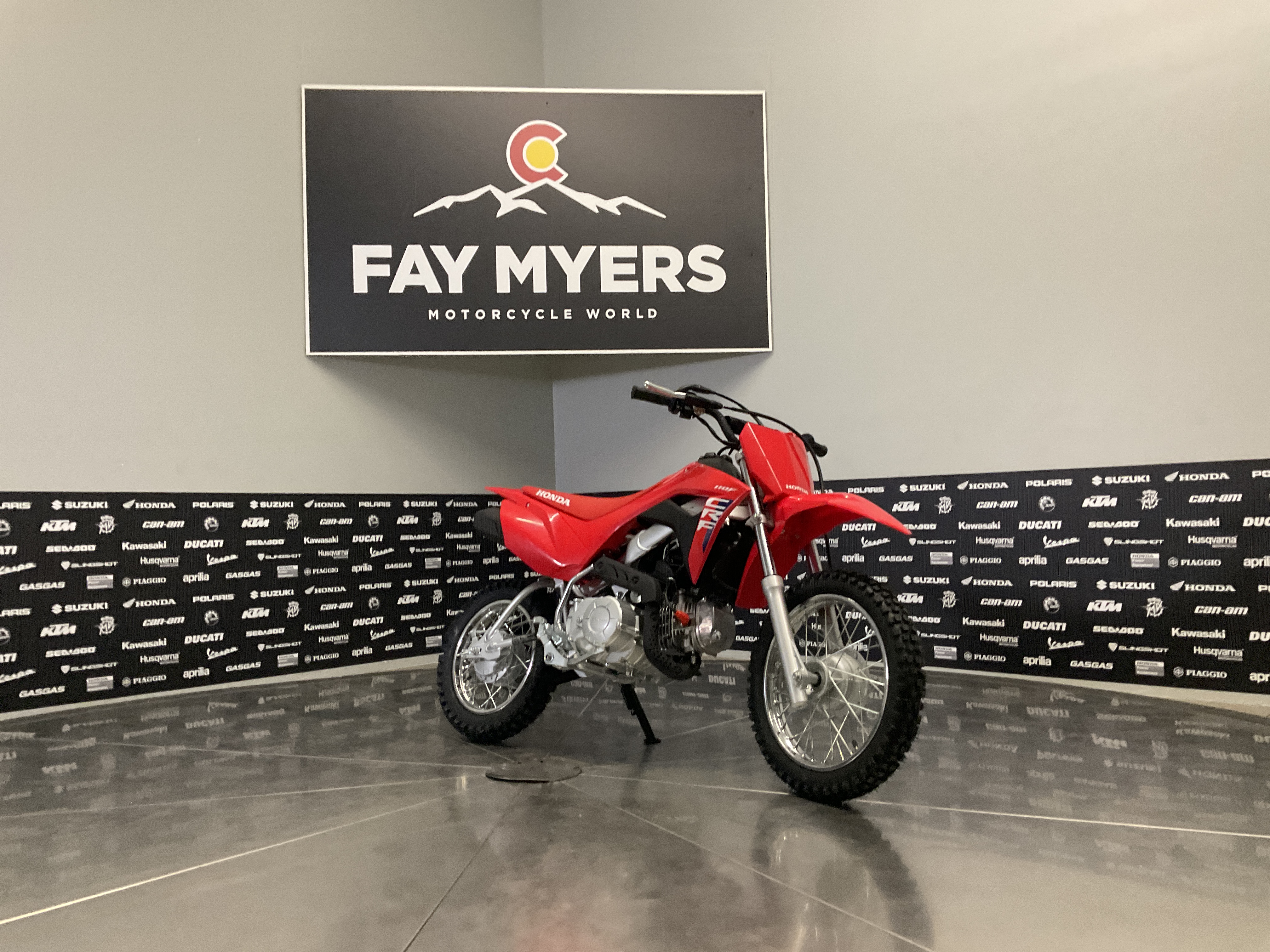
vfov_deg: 48.2
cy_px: 476
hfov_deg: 61.7
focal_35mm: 29
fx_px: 1064
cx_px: 635
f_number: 1.8
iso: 200
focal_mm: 3
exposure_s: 1/60
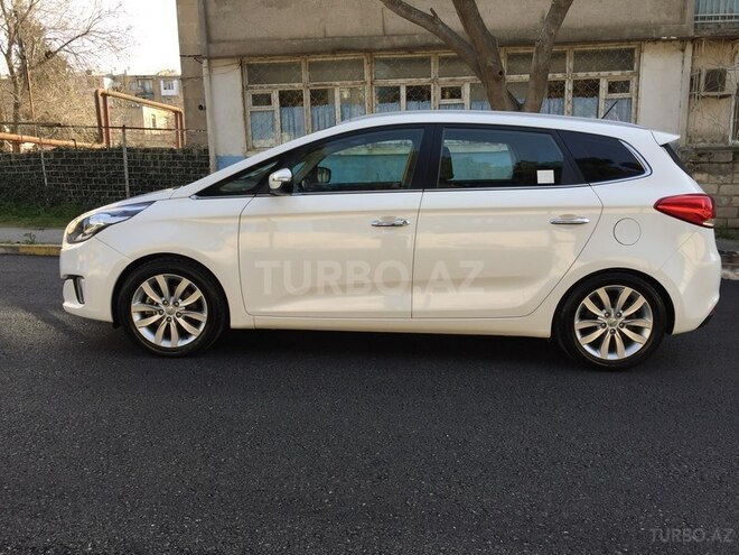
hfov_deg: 61.7
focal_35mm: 29
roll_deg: +1.2
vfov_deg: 48.2
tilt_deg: -8.0
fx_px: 619
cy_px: 278
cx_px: 370
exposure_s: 1/430
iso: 32
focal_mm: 4.15
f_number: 2.2
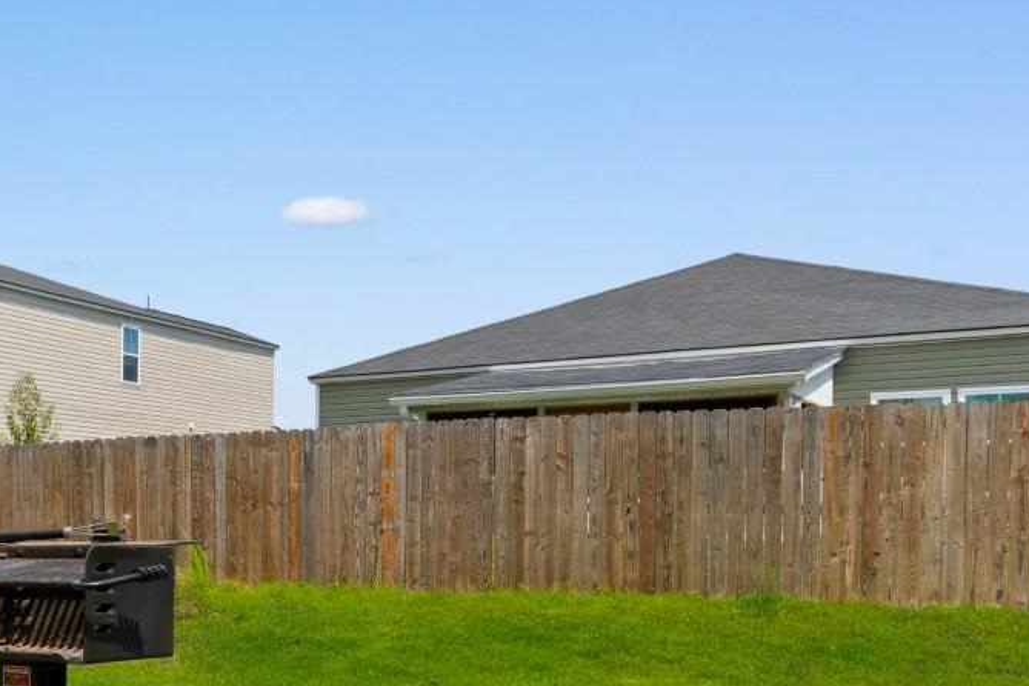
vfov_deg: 28.4
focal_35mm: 46
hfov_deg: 35.9
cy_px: 581
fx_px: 1315
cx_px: -120
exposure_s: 1/250
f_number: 8
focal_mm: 13
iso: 100
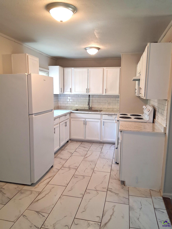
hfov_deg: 53.1
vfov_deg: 67.3
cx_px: 86
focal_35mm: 26
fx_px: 172
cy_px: 114
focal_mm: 3.98
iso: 250
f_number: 1.8
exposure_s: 1/50
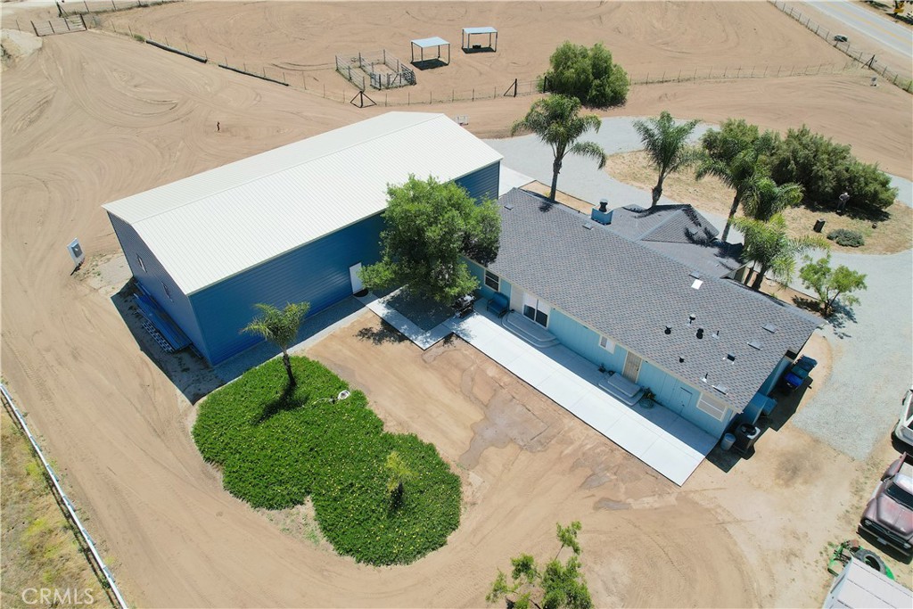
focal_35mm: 22
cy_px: 304
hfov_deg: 78.6
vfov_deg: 57.2
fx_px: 558
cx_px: 456
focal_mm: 8.38
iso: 200
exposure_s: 1/3200
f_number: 2.8
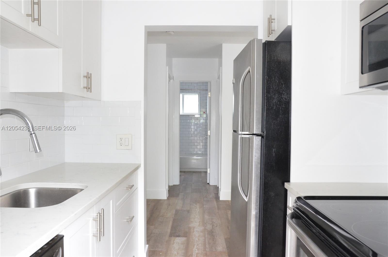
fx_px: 323
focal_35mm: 30
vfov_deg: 43.4
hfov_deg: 62.0
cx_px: 194
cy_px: 128
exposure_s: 1/30
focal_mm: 20
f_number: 11
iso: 2000
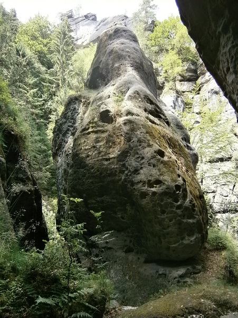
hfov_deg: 53.1
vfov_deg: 67.3
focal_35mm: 26
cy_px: 159
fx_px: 238
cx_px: 119
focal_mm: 4.7
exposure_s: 1/160
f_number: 2.8
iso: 80
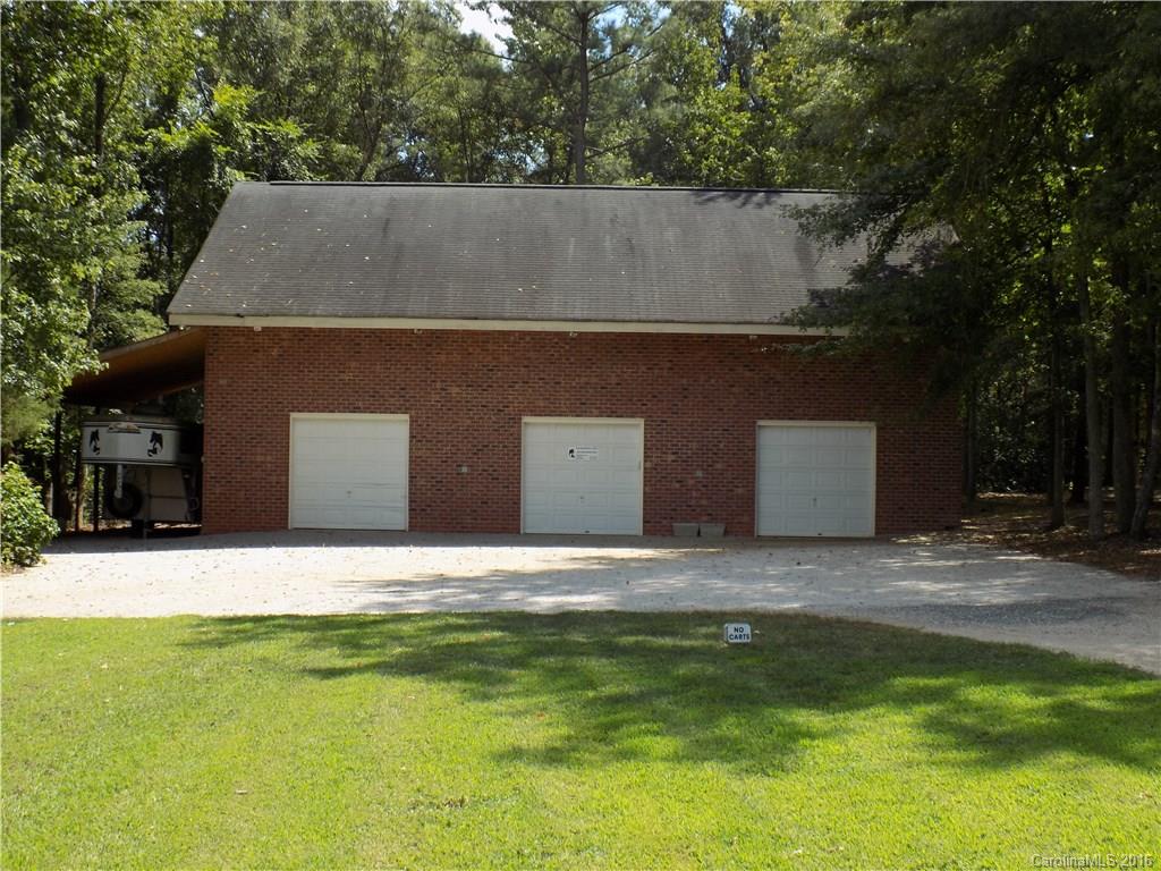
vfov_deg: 31.5
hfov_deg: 41.2
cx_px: 580
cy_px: 436
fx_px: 1543
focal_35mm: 46
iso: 80
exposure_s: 1/400
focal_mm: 8.1
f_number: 3.7
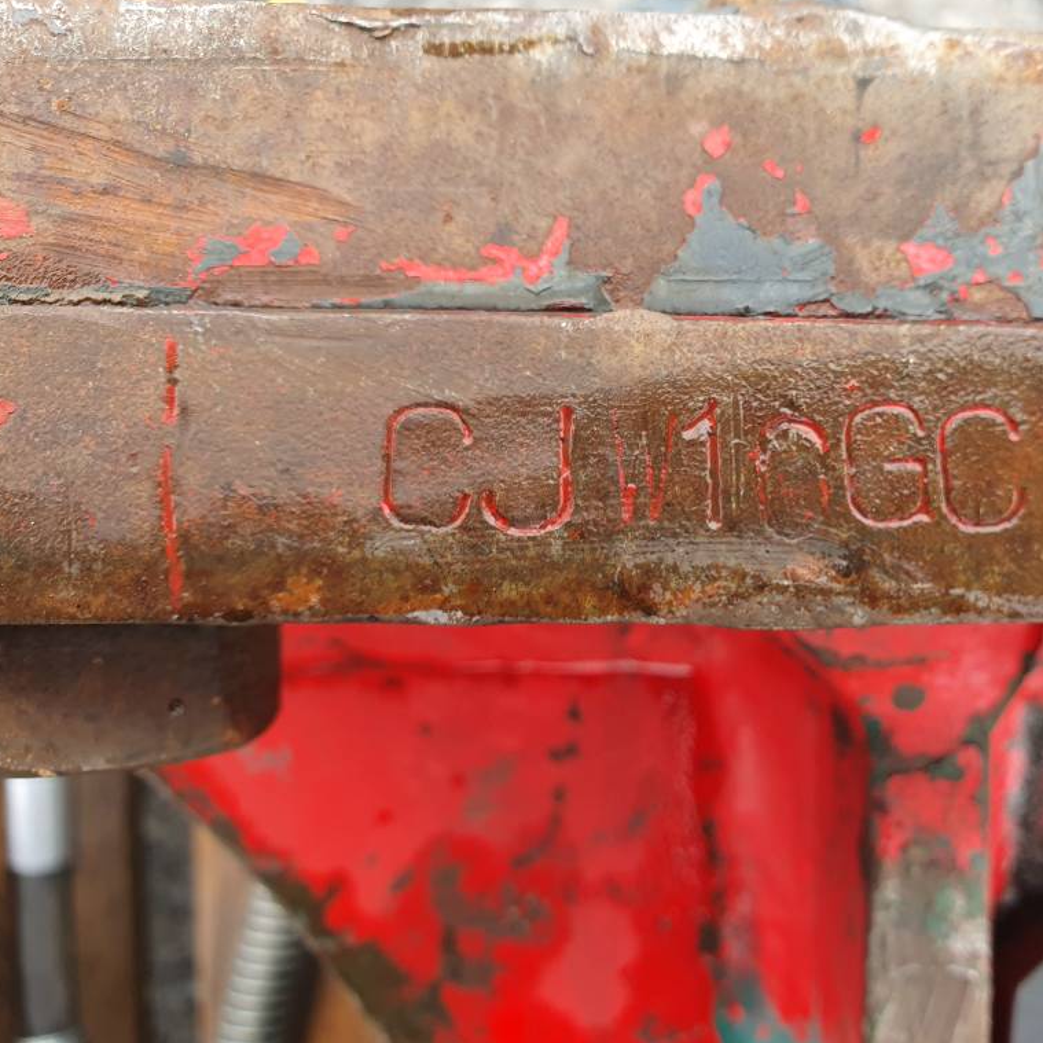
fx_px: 1057
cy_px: 518
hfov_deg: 51.6
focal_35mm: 31
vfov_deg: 52.5
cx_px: 694
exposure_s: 1/100
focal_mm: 4.32
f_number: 2.4
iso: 50
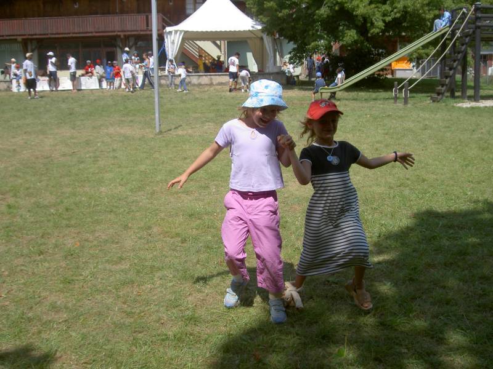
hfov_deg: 47.9
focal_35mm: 39
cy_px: 184
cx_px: 246
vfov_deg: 36.8
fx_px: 555
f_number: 4.7
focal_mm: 8
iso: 100
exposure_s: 1/500
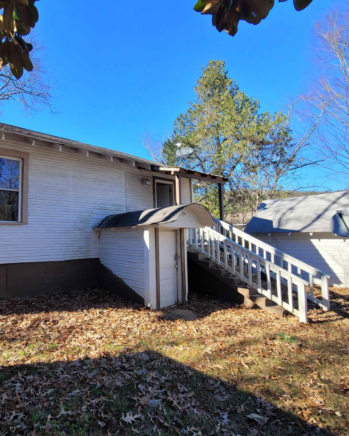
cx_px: 95
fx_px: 220
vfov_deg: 89.6
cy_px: 218
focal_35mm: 17
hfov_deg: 72.6
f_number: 2.2
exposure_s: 1/486
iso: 50
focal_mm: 2.2
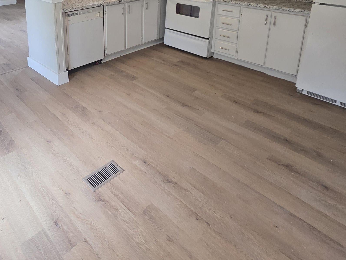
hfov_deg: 65.9
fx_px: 250
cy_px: 20
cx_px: 94
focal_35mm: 25
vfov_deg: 48.4
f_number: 1.9
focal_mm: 2.2
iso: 160
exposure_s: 1/120
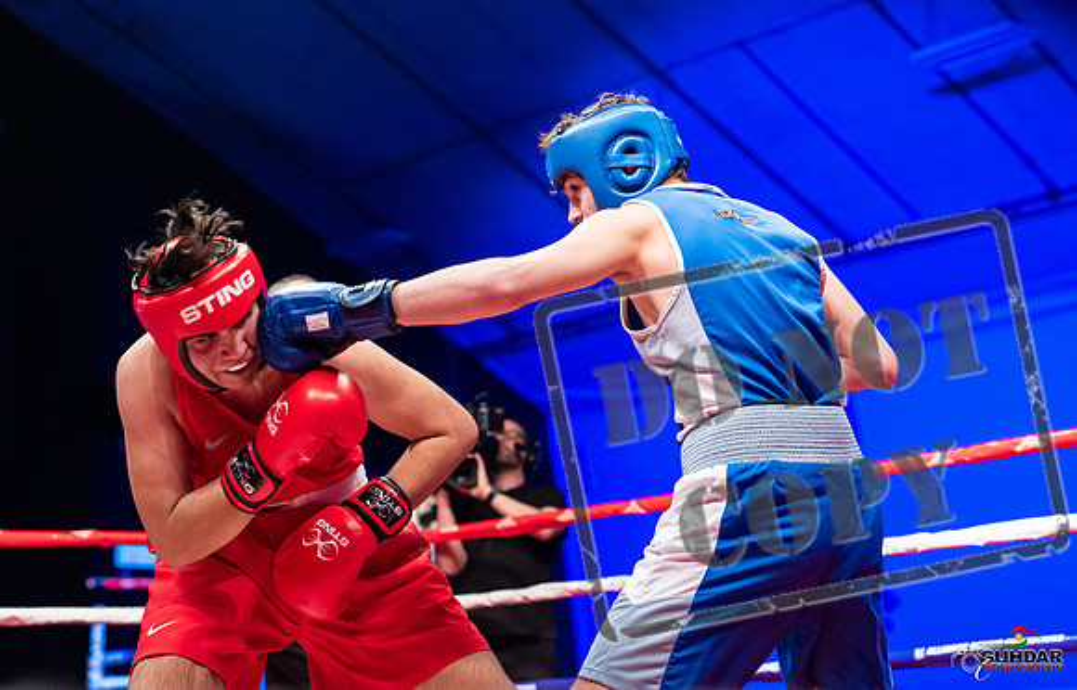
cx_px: 651
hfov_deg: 28.3
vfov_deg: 18.4
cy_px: 340
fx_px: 2133
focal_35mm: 72
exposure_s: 1/1000
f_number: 2.8
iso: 4000
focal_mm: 59
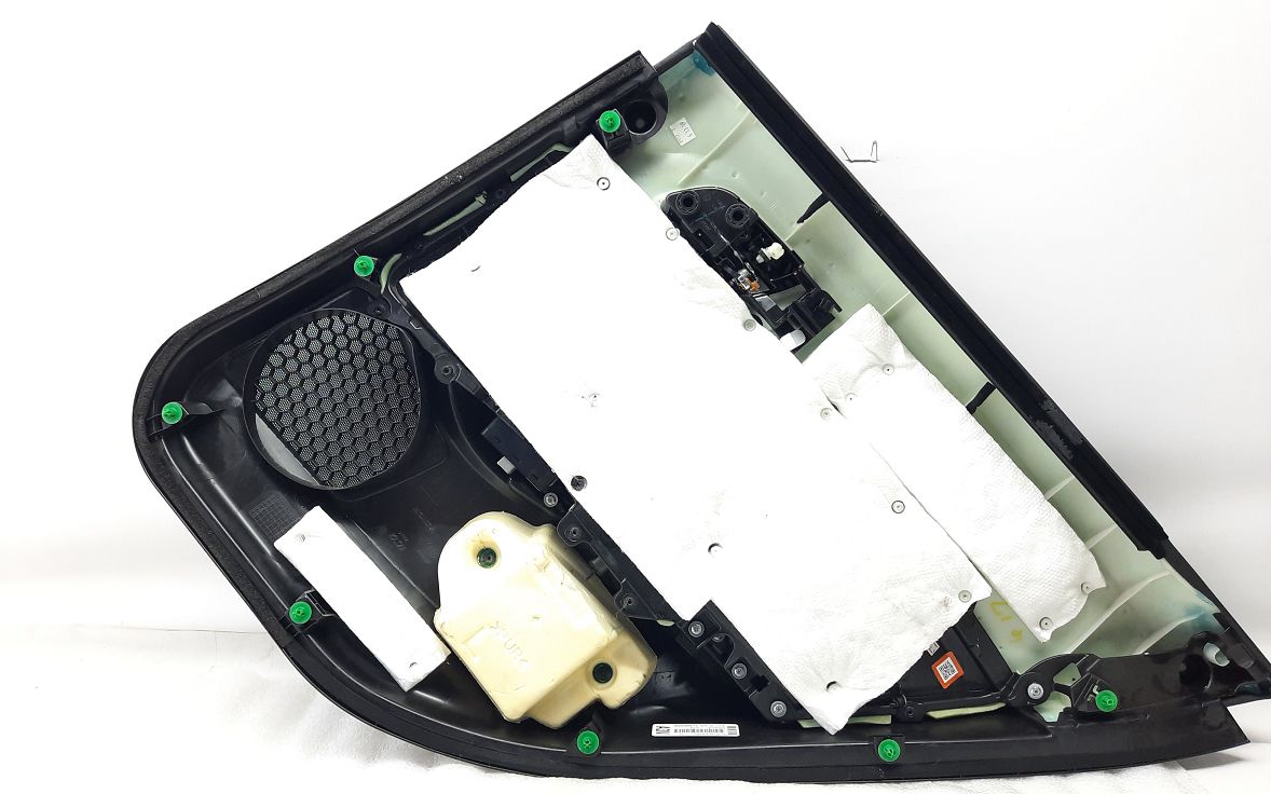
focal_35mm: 27
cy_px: 417
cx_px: 630
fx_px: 935
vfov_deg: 46.0
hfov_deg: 68.4
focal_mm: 4.6
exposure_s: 1/50
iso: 160
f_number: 2
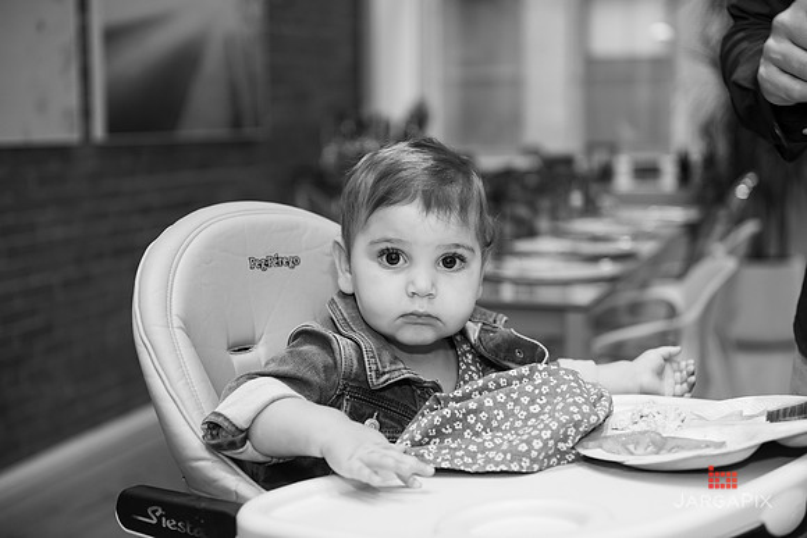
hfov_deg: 36.2
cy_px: 269
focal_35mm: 55
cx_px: 404
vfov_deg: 24.6
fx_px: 1233
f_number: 3.2
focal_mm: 55
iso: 1000
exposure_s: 1/125
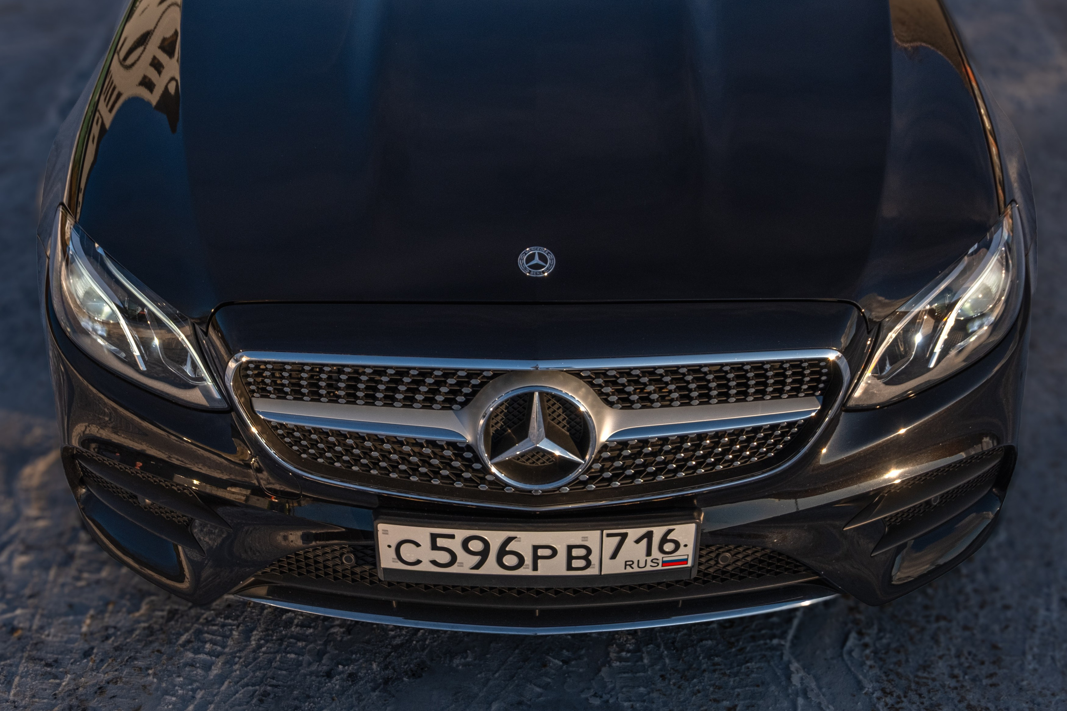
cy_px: 394
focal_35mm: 45
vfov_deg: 29.6
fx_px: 1346
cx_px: 507
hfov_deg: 43.2
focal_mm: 26.9
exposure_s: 1/640
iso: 320
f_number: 7.1
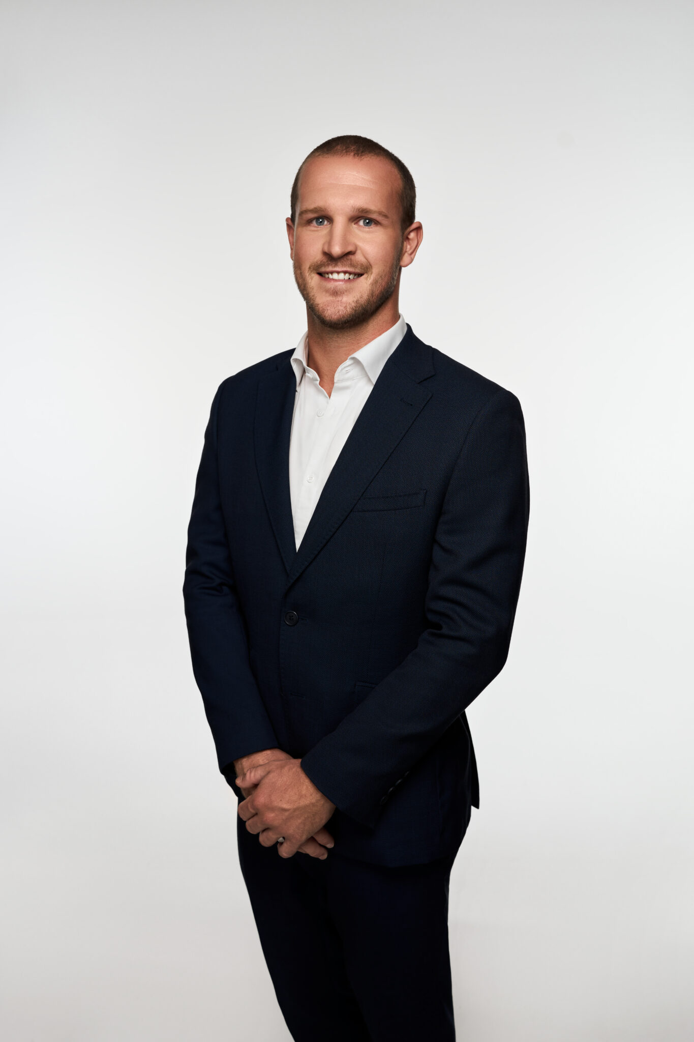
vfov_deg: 54.4
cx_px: 347
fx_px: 1012
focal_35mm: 35
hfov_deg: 37.8
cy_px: 521
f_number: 5.6
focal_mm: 35
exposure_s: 1/125
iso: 100
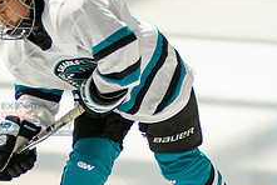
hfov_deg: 4.4
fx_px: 3575
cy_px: 117
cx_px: 147
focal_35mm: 464
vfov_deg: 3.0
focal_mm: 132
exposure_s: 1/6400
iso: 1600
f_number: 2.8
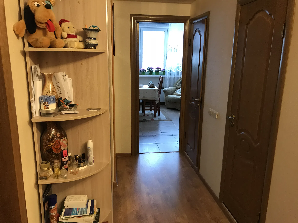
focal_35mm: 28
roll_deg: -0.4
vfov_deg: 49.7
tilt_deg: -10.2
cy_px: 112
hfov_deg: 63.4
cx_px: 149
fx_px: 241
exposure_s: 1/17
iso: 100
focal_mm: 3.99
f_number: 1.8
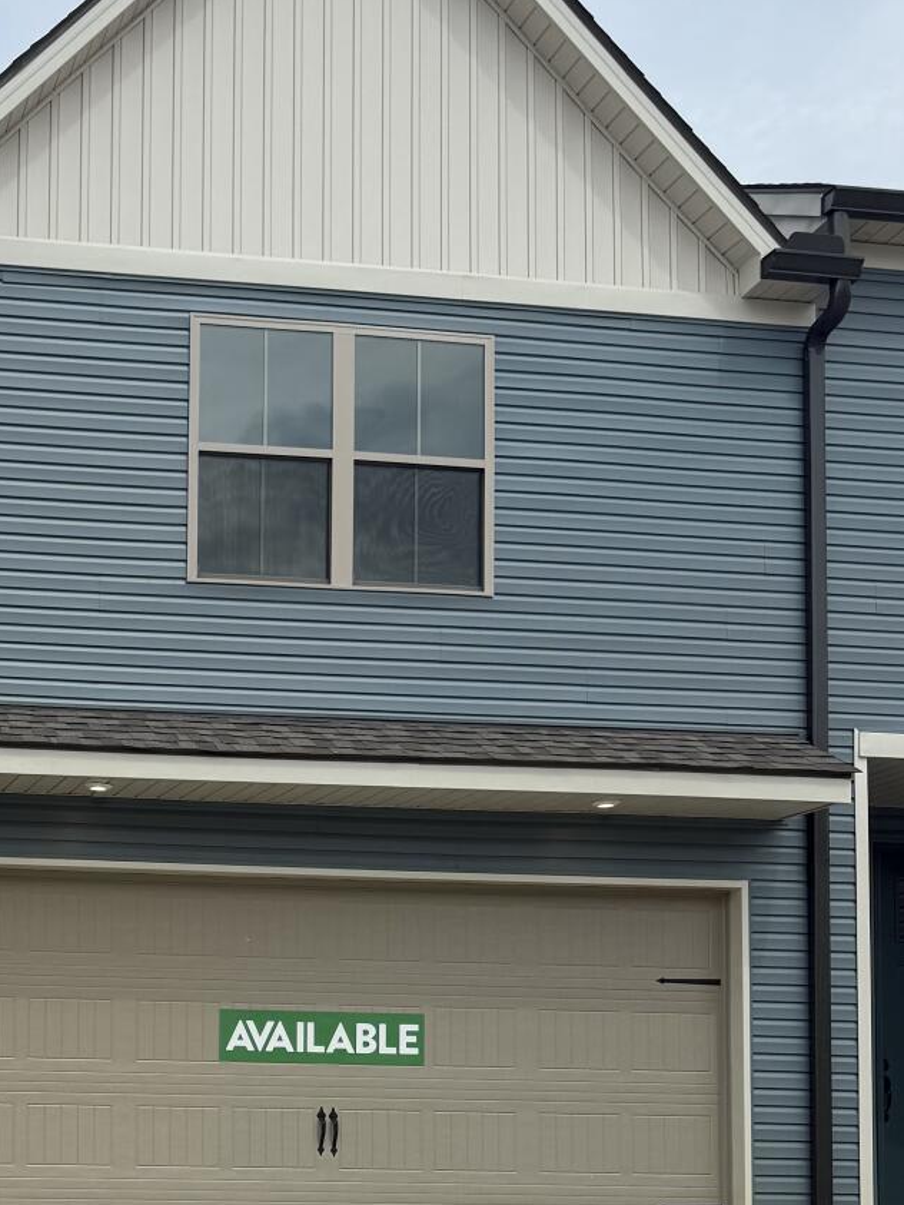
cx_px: -53
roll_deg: -1.0
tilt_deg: +2.7
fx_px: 1984
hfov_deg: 24.2
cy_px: 1082
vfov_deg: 32.1
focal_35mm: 57
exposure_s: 1/4405
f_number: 1.78
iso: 80
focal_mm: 6.76
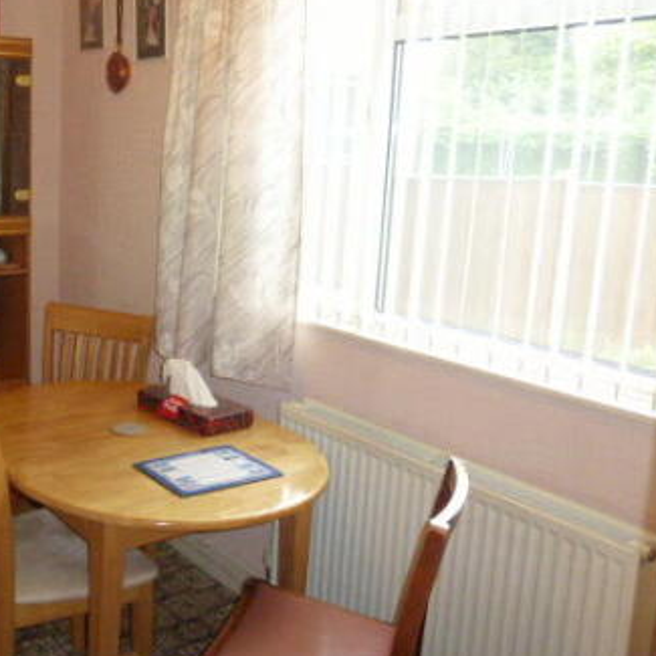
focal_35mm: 38
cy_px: 286
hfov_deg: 41.5
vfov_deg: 43.8
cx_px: 108
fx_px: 815
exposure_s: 1/60
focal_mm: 4.3
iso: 500
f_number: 3.3
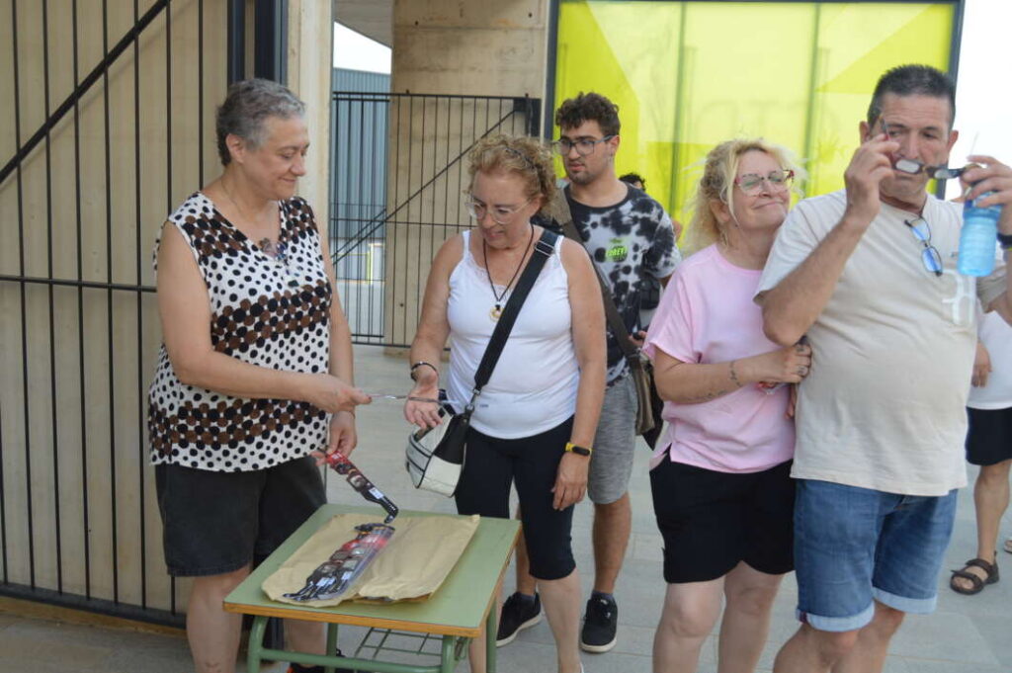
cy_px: 336
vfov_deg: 38.3
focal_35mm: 34
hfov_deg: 55.1
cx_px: 506
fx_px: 969
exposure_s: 1/125
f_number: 5.6
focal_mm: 23
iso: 140
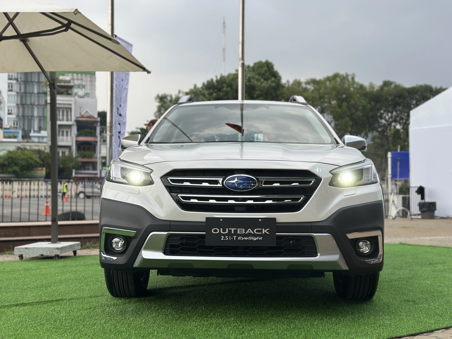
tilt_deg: +1.2
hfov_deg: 39.7
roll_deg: -0.3
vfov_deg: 30.3
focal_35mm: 48
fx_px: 627
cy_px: 170
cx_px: 226
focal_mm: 6.86
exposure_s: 1/4367
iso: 100
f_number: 1.78
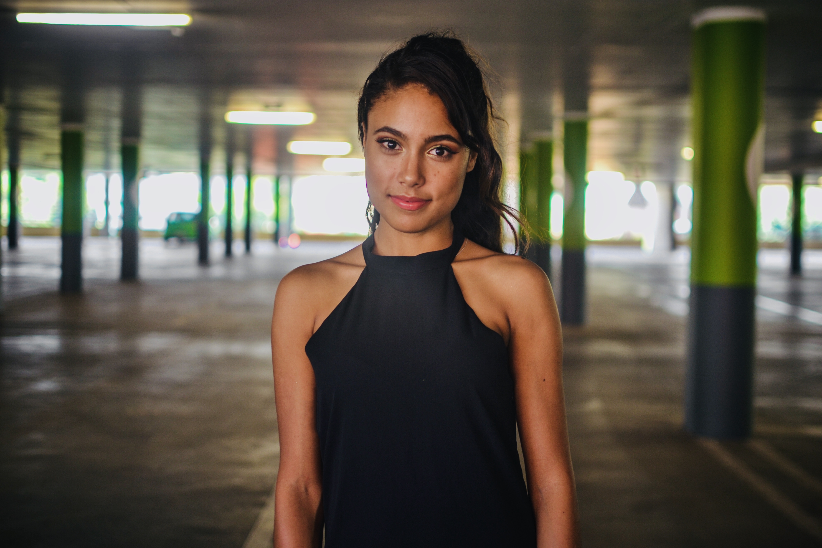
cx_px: 411
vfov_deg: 25.8
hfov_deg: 37.9
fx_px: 1199
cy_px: 274
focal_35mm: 52
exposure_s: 1/80
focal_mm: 35
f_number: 1.8
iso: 100
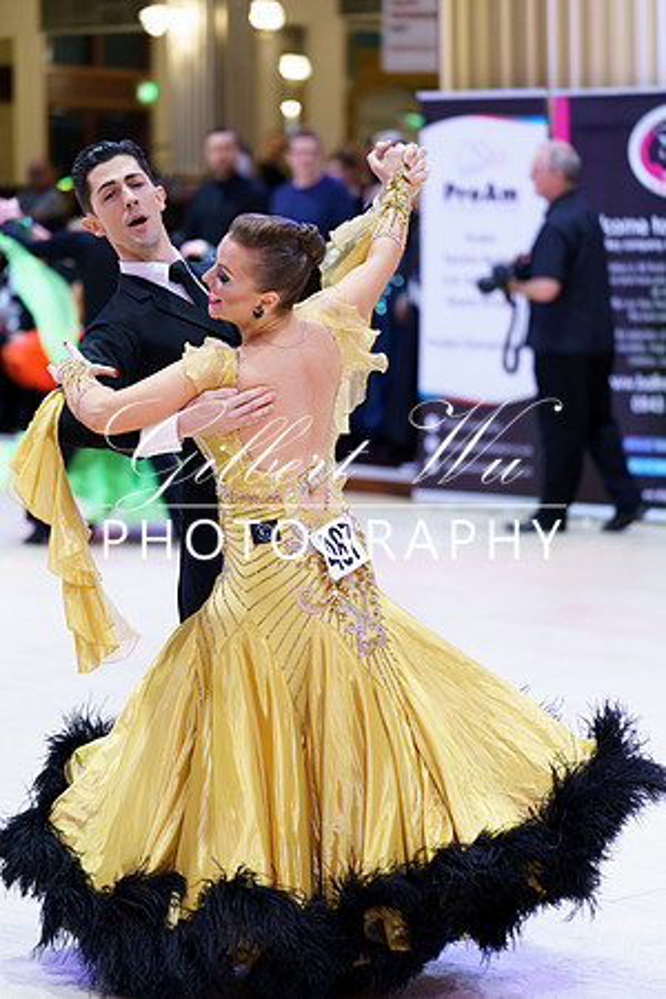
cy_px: 500
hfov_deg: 11.4
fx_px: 3330
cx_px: 333
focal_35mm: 120
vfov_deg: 17.1
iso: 2500
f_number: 2.8
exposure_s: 1/250
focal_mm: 120
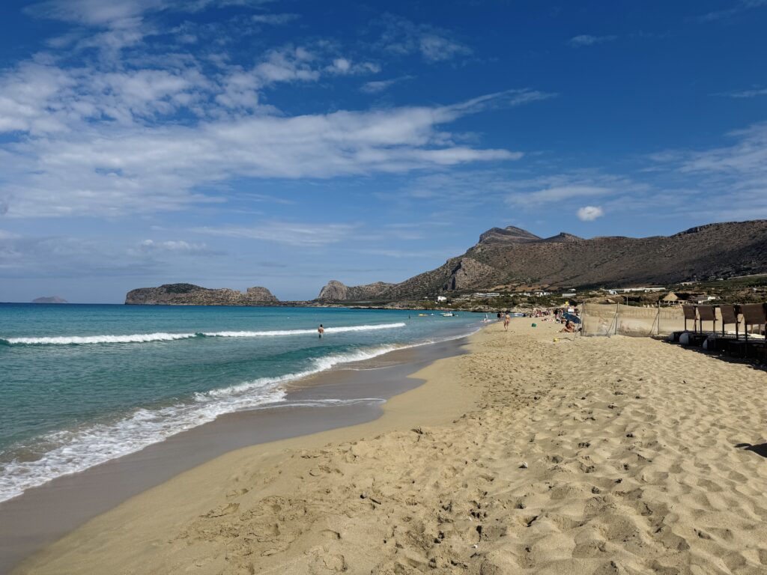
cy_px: 288
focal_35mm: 24
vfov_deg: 56.8
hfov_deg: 71.6
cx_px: 384
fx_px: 532
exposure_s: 1/10417
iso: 80
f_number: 1.78
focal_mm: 6.76
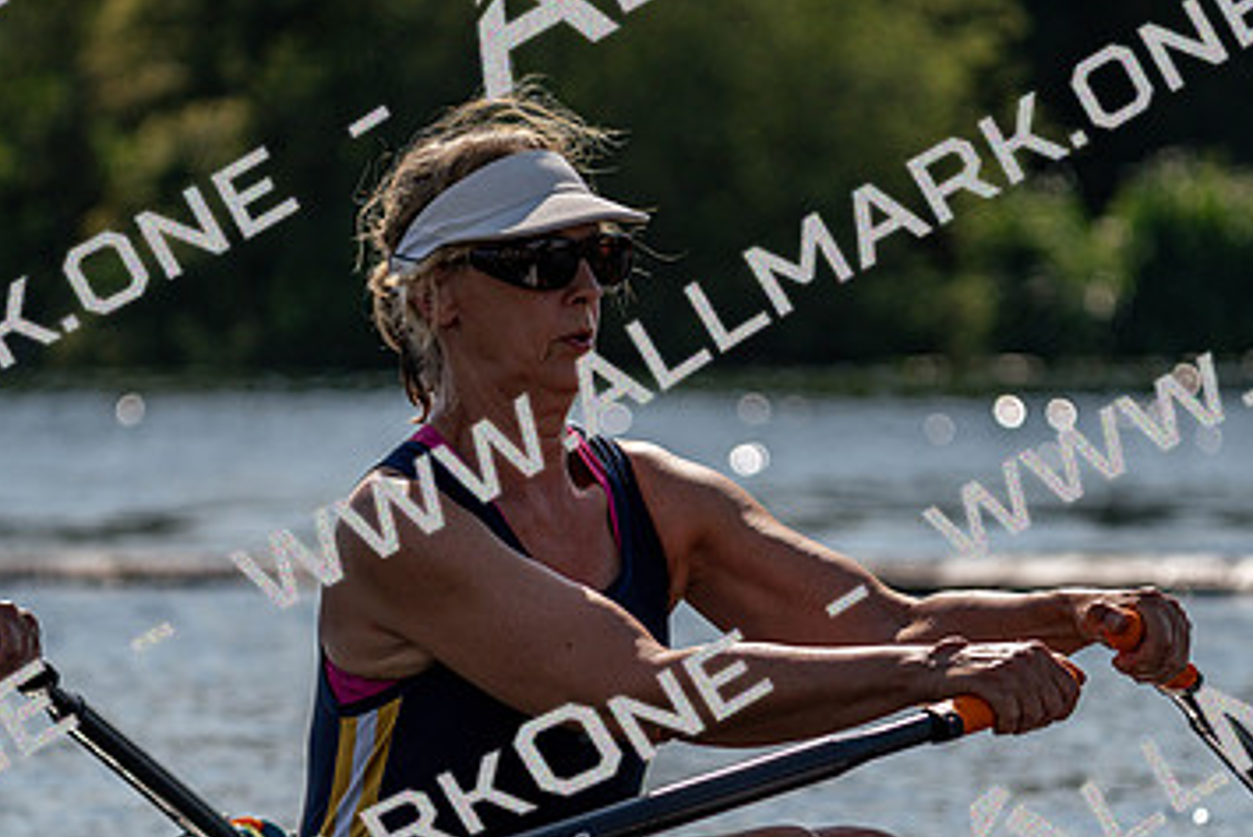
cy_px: 620
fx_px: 11385
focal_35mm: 327
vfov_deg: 4.2
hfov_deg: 6.3
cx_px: 667
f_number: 5.6
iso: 100
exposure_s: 1/1600
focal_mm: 200
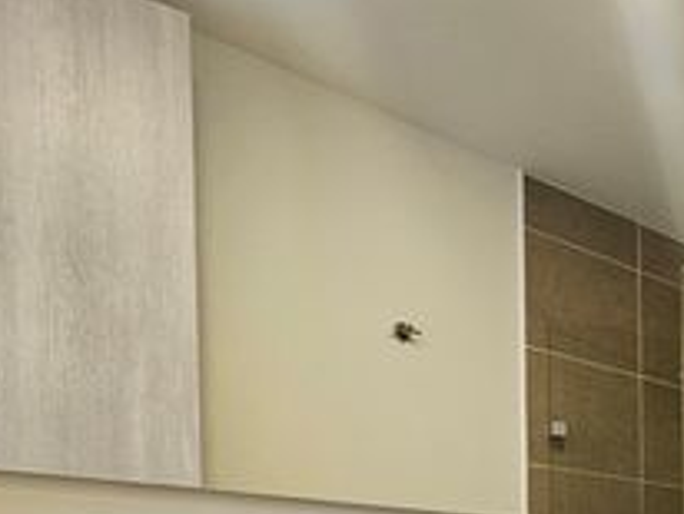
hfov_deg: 33.5
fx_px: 831
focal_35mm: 42
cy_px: 660
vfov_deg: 28.5
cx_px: 875
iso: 125
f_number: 2.2
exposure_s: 1/77.4
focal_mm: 2.2
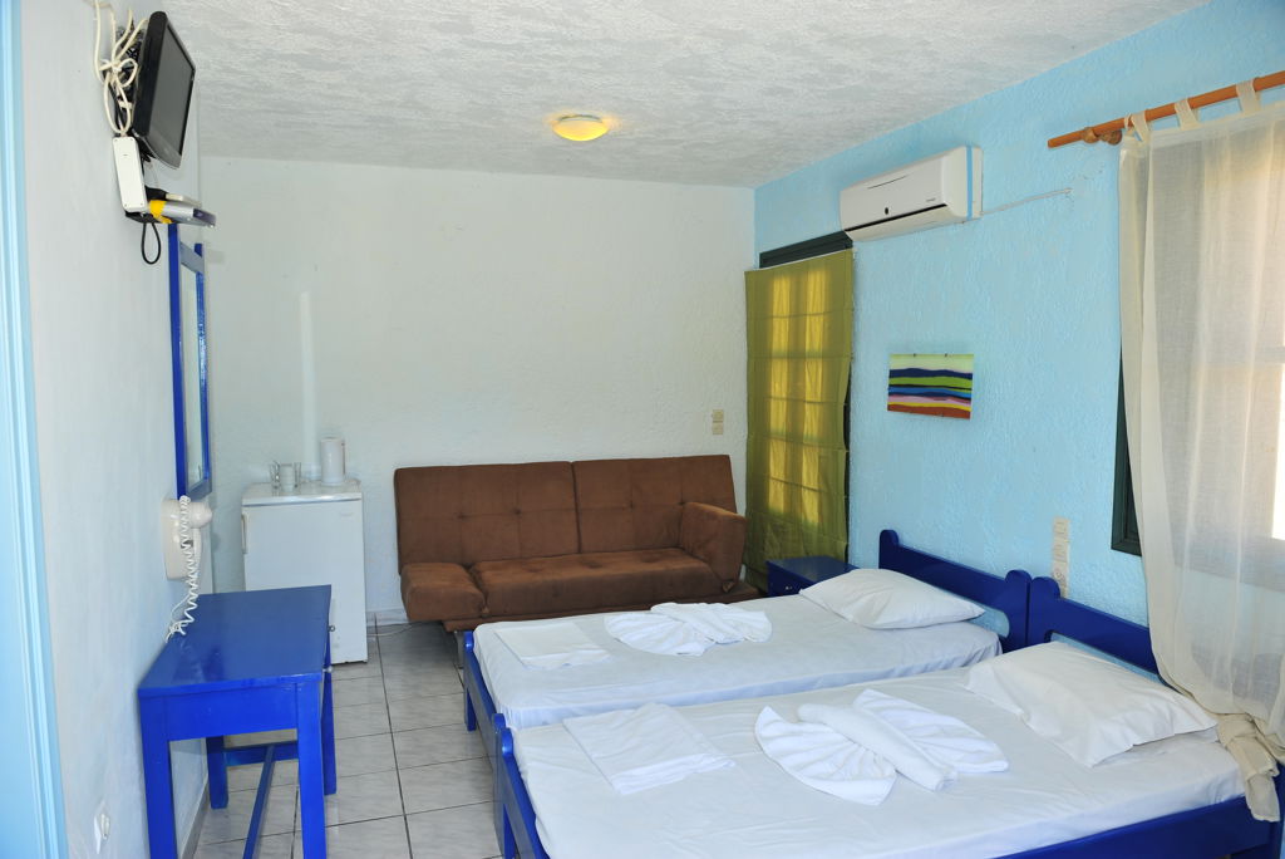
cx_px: 642
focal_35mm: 24
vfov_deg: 53.2
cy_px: 430
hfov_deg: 73.7
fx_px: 857
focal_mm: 24
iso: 200
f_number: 5
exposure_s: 1/80
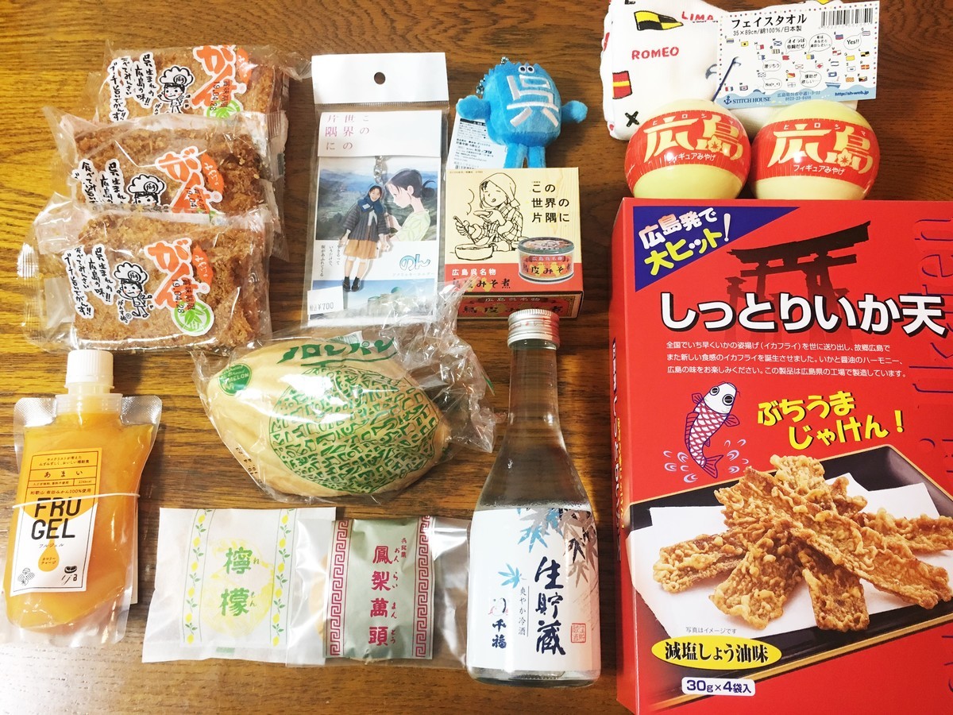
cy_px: 358
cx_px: 476
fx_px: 798
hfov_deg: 61.7
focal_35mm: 29
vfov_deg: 48.2
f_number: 2.2
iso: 50
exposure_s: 1/15
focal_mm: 4.15
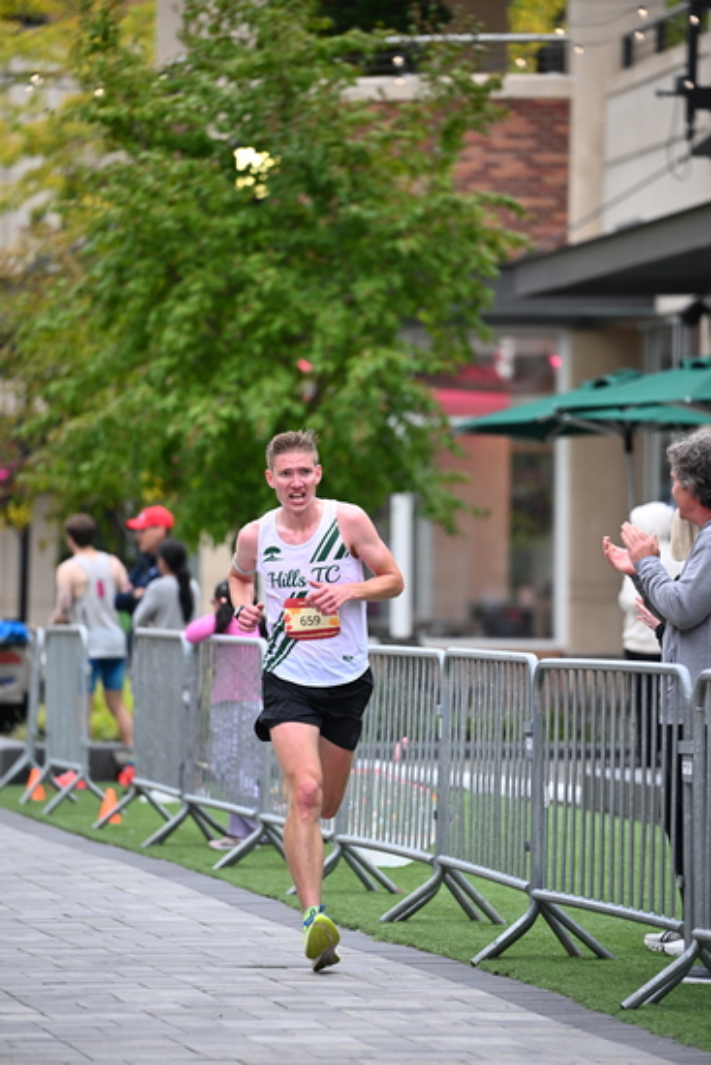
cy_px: 532
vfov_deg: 10.3
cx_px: 356
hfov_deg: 6.9
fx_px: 5921
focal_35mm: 200
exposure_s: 1/800
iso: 1600
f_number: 2.8
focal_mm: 200
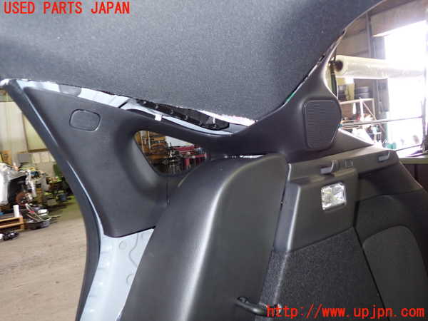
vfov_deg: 46.8
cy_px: 160
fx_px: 371
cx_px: 214
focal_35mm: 30
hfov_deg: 60.0
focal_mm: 5.4
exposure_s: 1/30
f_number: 2.3
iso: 320
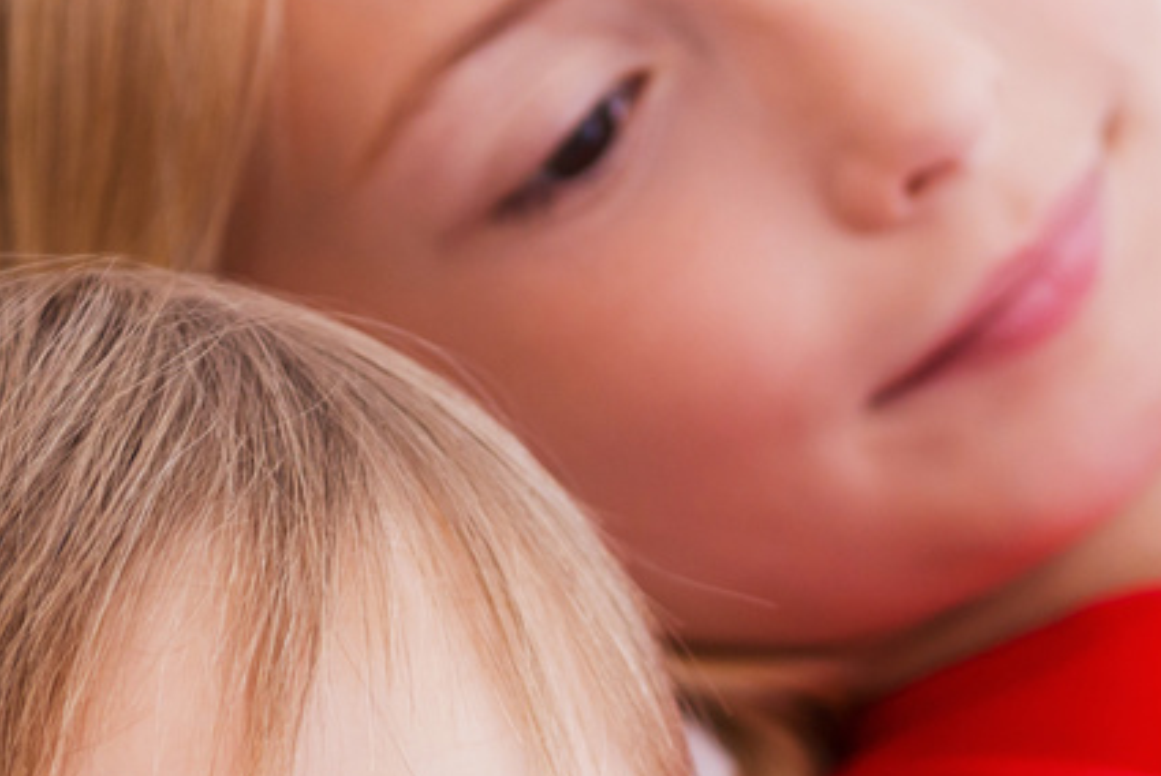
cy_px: 1253
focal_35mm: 316
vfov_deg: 4.3
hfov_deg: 6.5
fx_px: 10198
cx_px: 650
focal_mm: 70
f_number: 3.5
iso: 320
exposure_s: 1/100
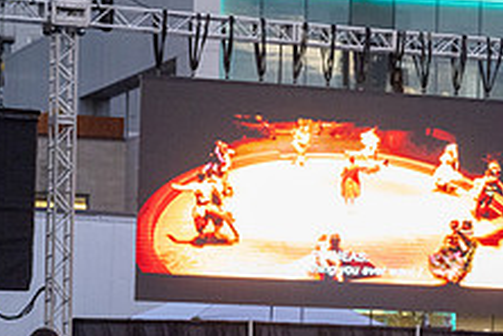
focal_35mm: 203
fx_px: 2838
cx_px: 442
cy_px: 353
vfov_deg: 6.7
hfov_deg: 10.1
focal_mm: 78
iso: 3200
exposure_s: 1/160
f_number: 4
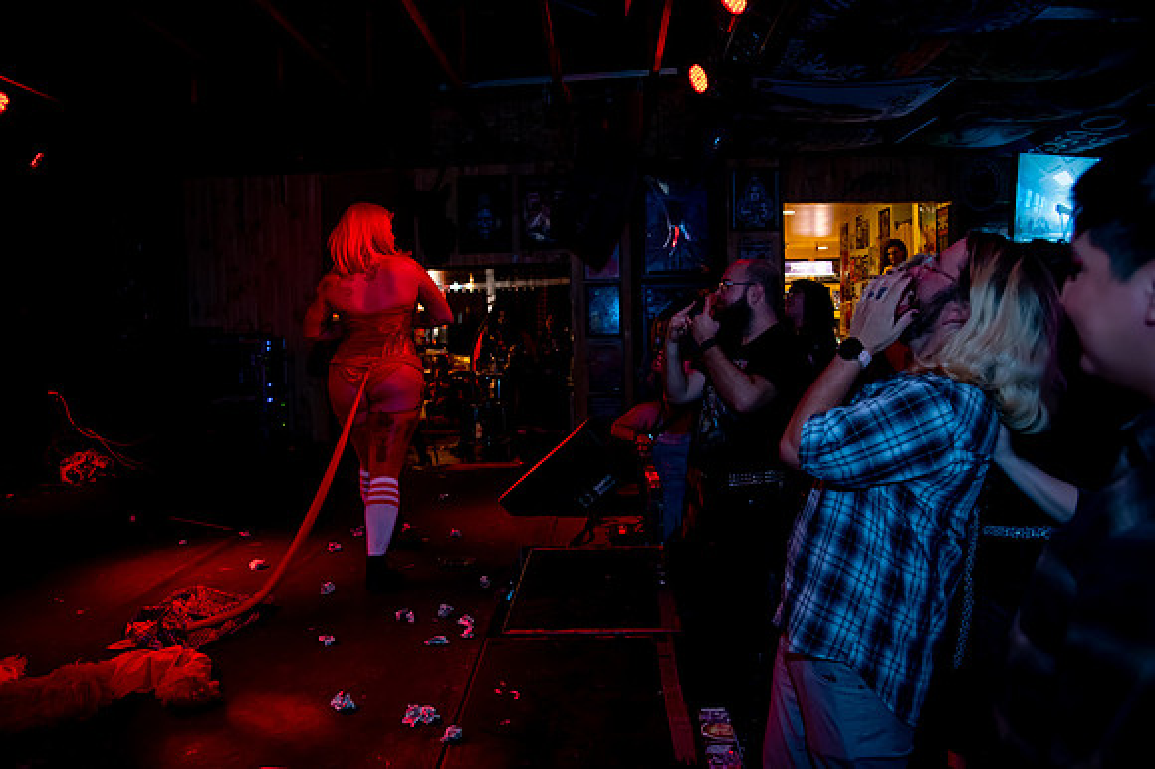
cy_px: 384
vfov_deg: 53.1
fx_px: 770
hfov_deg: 73.8
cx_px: 578
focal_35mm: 24
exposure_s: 1/80
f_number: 4
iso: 5000
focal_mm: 24
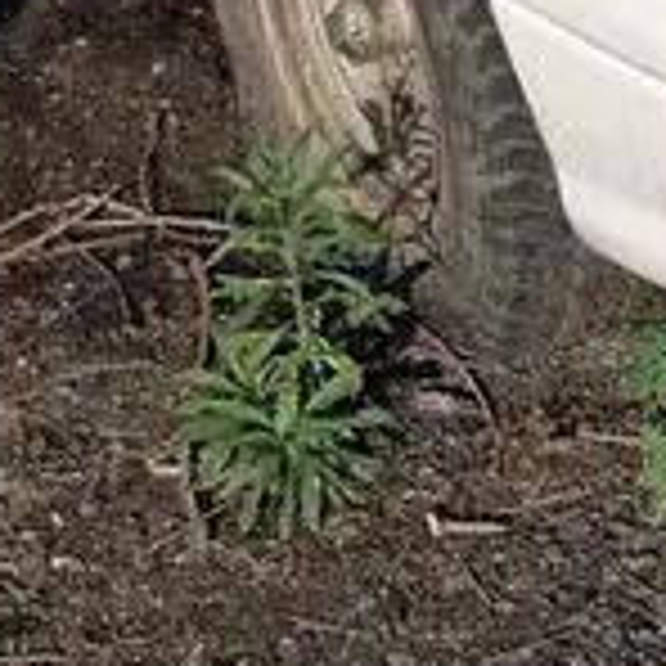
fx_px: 2808
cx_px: 1017
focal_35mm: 129
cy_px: -580
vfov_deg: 12.3
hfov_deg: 12.8
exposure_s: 1/775
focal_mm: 4
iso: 25
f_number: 1.8
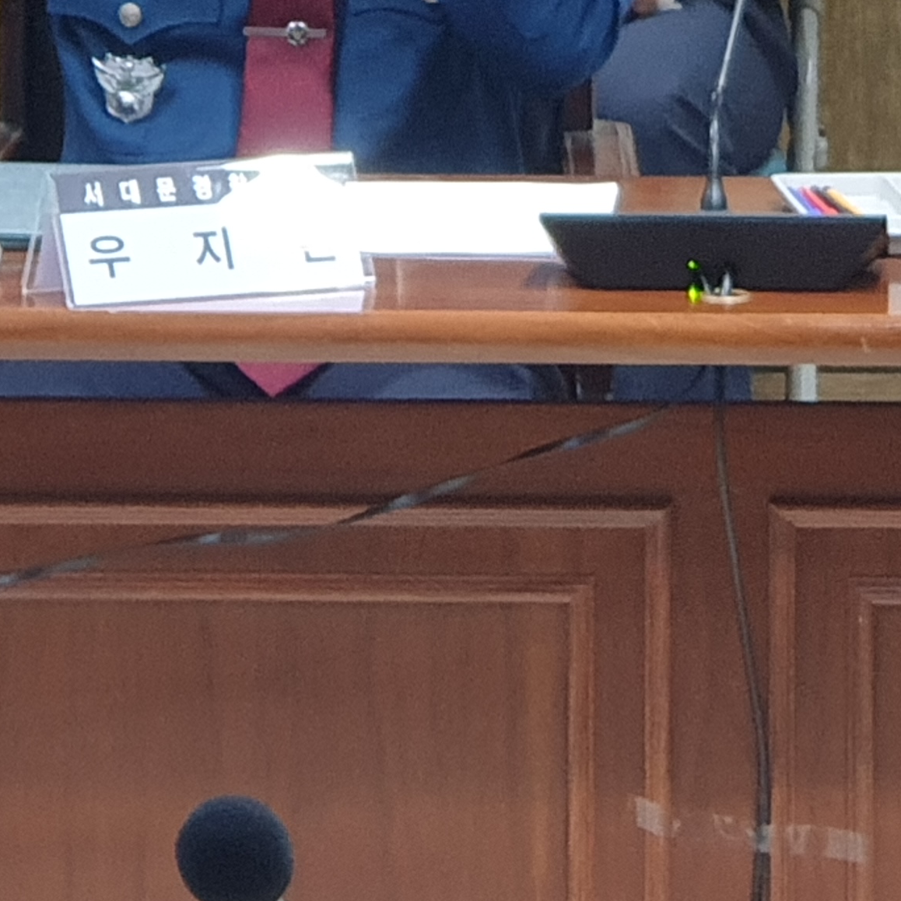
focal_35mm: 160
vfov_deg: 10.7
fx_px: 4712
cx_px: 706
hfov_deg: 10.9
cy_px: -178
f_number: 2.4
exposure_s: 1/17
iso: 200
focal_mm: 6
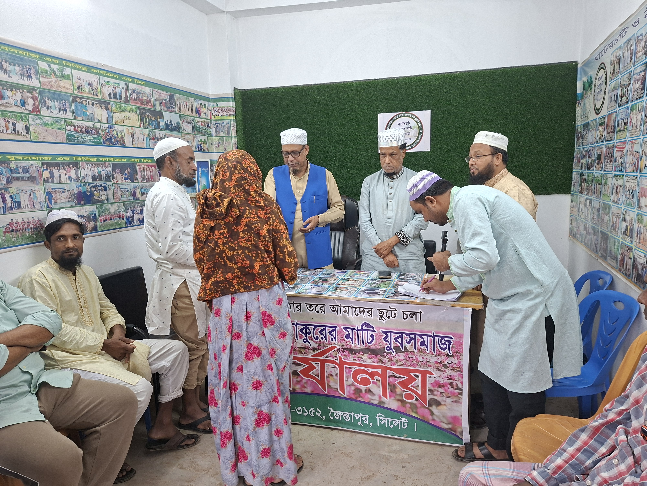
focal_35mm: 23
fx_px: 430
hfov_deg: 73.9
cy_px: 243
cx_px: 324
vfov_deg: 58.9
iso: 160
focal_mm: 5.54
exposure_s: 1/50
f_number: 1.8
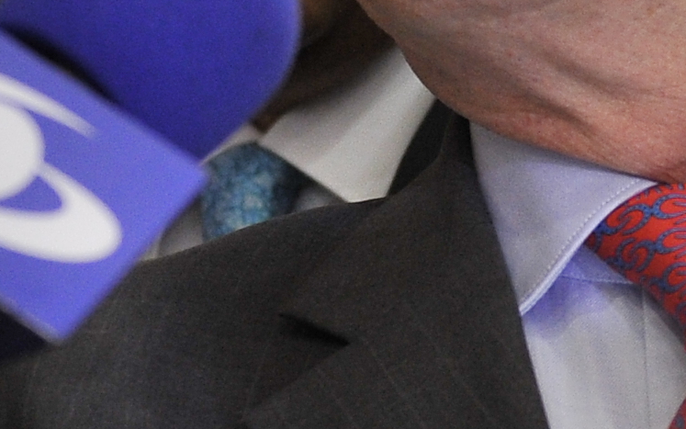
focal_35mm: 232
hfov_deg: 9.0
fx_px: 4338
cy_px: 65
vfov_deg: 5.7
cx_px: 350
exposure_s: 1/200
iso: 1600
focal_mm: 40
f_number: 2.8
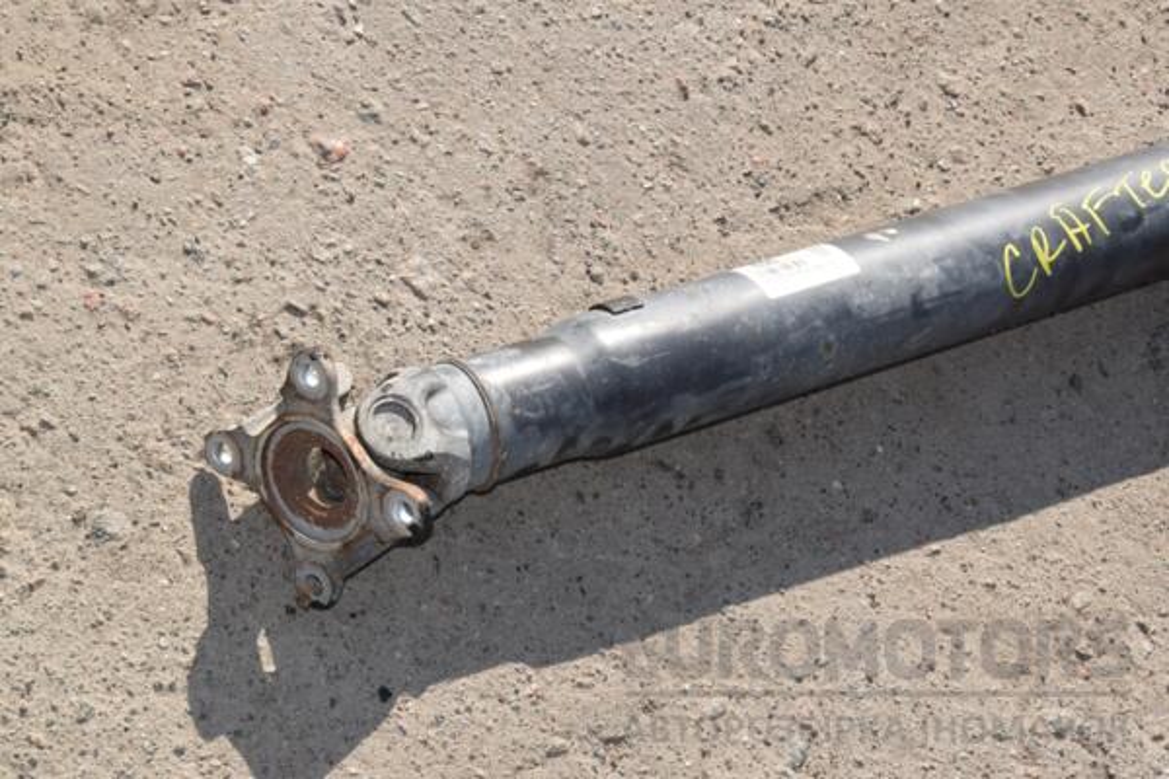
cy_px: 390
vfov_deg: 15.7
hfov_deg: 23.4
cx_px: 584
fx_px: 2825
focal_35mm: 87
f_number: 22
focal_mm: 58
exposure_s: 1/200
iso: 800
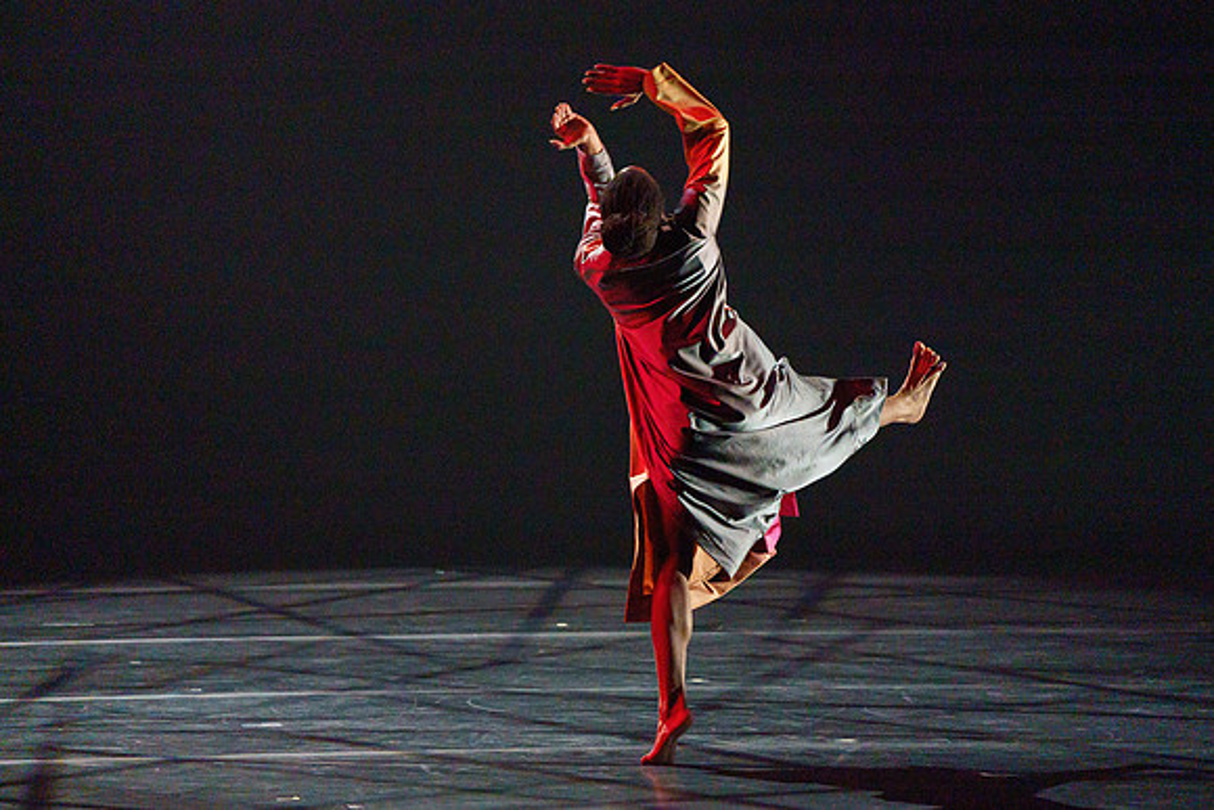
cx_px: 607
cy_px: 405
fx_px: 13491
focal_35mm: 400
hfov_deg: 5.2
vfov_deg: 3.4
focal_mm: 400
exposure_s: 1/250
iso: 5000
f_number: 5.6
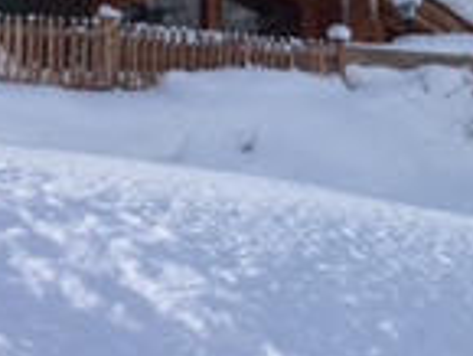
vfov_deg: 11.4
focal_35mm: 128
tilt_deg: +9.9
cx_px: 450
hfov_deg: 15.2
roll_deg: +2.5
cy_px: -59
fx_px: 1750
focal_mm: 4.15
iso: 32
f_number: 2.2
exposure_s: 1/2825
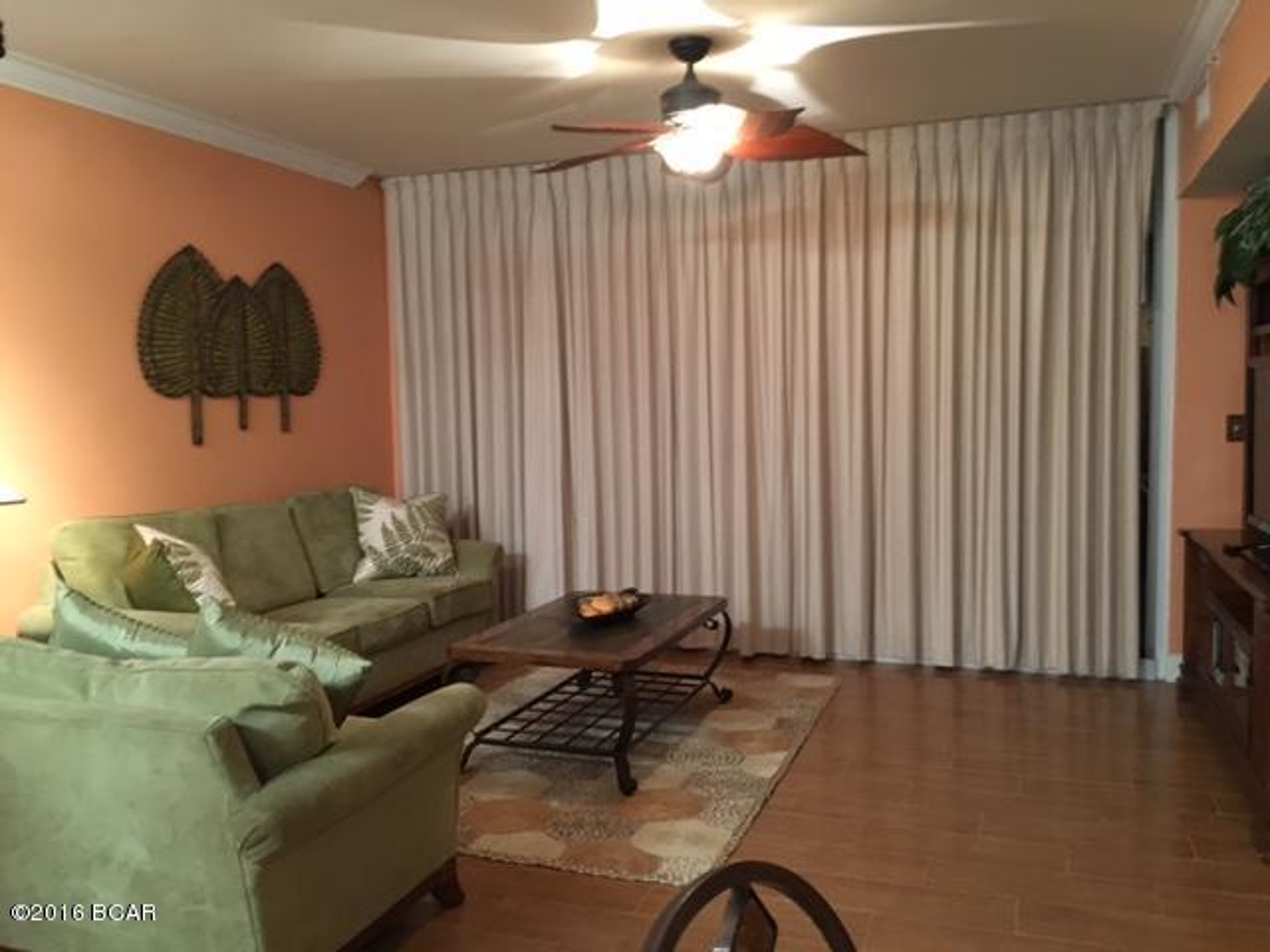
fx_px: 1064
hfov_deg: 61.7
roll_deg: +1.4
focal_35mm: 29
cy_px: 476
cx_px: 635
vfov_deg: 48.2
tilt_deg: -5.0
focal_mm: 4.15
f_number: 2.2
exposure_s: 1/15
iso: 400
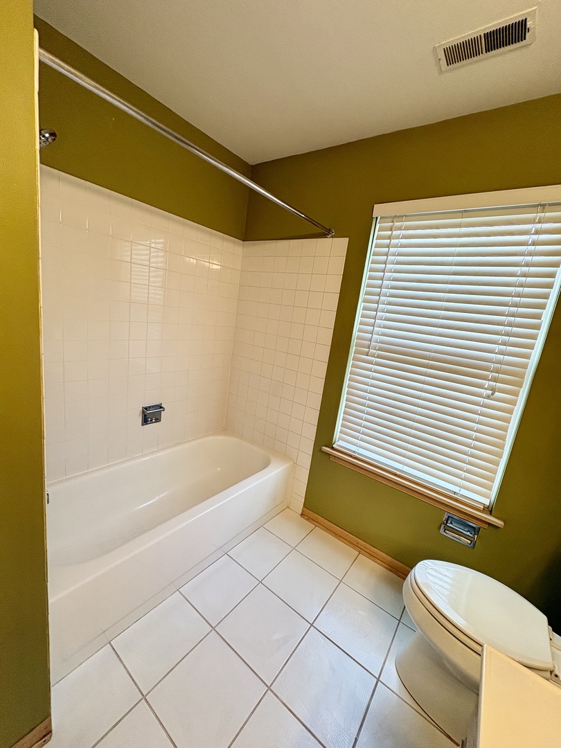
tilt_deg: -10.9
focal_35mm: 14
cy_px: 374
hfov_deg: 85.7
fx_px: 303
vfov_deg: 102.1
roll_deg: -7.4
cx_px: 280
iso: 200
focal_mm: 2.22
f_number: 2.2
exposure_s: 1/60
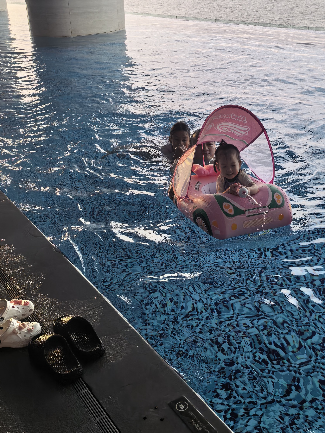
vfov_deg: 42.8
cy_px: 179
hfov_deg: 32.7
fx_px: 551
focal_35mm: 44
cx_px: 208
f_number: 2
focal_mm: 6.98
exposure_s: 1/3279
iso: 160
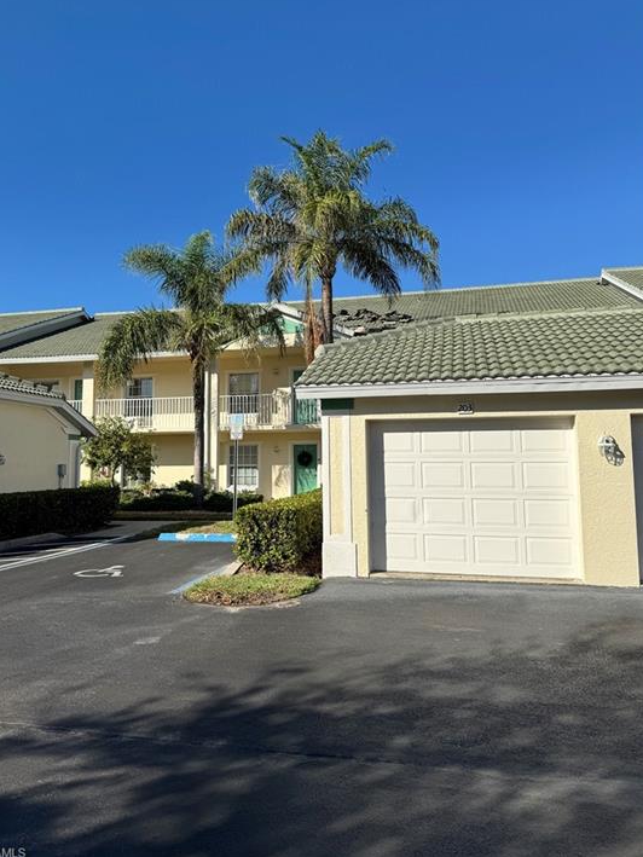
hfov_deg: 53.1
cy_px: 398
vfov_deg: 67.2
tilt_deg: +5.1
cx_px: 307
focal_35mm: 26
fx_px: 644
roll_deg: +0.1
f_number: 1.78
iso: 80
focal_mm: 6.76
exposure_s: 1/6410
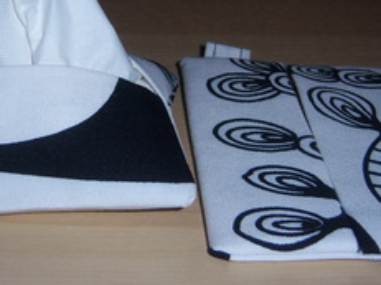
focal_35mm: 74
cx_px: 93
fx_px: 814
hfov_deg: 26.0
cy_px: 110
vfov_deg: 19.9
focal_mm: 7.5
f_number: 2.8
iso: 80
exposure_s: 1/60
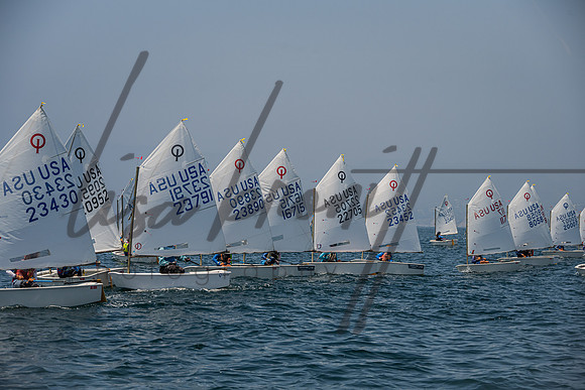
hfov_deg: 19.5
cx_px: 292
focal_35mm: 105
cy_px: 195
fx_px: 1707
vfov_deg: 13.0
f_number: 6.7
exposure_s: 1/3200
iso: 320
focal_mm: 105
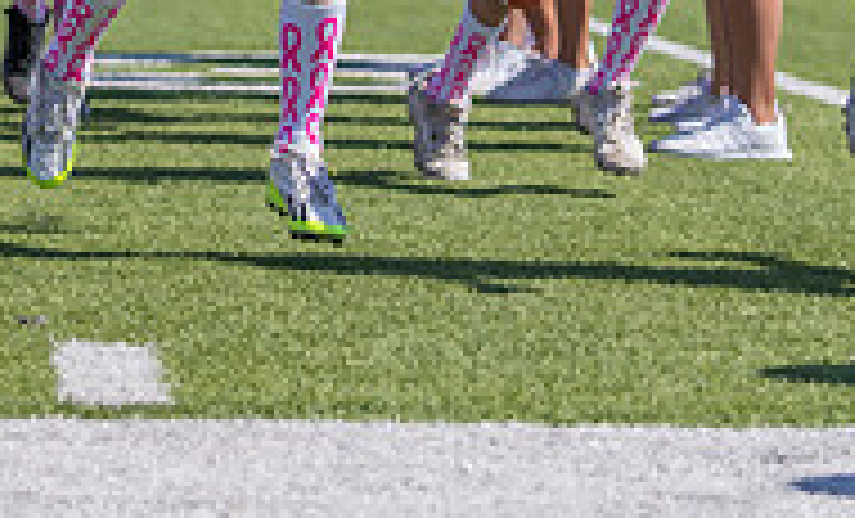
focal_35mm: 220
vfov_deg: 5.8
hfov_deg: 9.6
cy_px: -313
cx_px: 94
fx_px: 5081
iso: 125
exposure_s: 1/2500
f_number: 3.5
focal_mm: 70
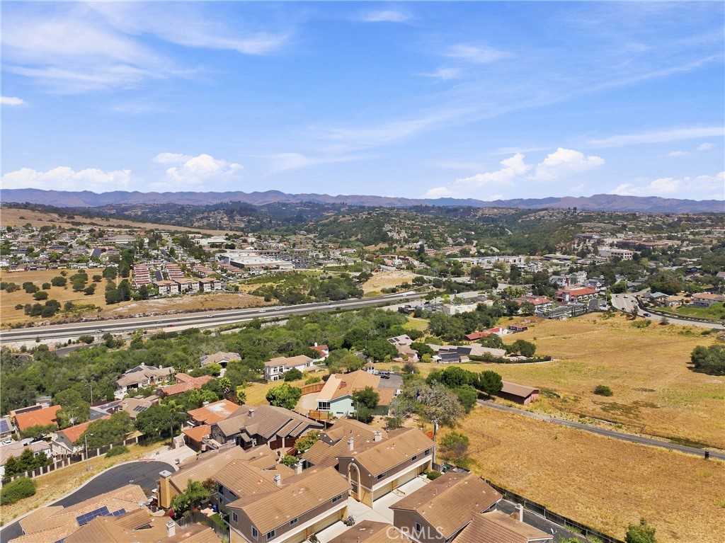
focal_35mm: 24
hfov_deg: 71.6
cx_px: 362
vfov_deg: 56.8
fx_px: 502
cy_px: 272
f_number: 2.8
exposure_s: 1/1600
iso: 100
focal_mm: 12.3
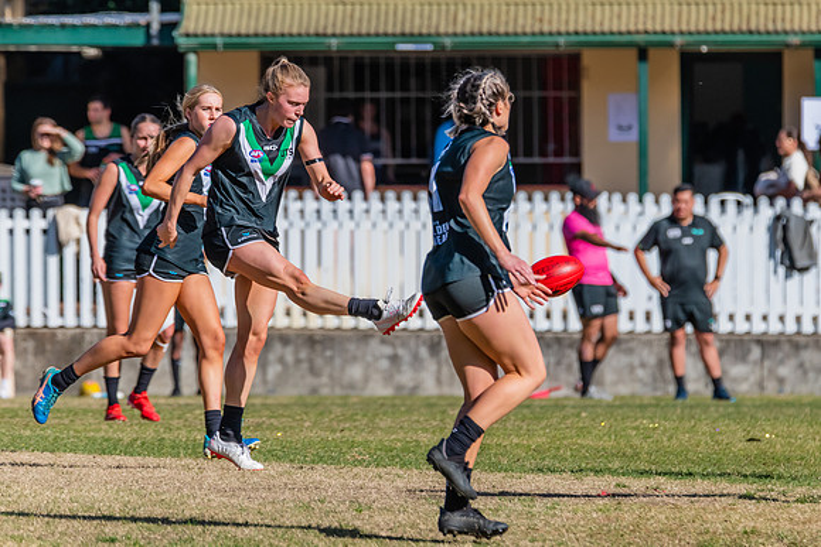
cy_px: 184
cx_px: 469
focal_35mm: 598
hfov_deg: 3.4
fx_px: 13643
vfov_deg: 2.3
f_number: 11
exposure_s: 1/1600
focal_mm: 450
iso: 800
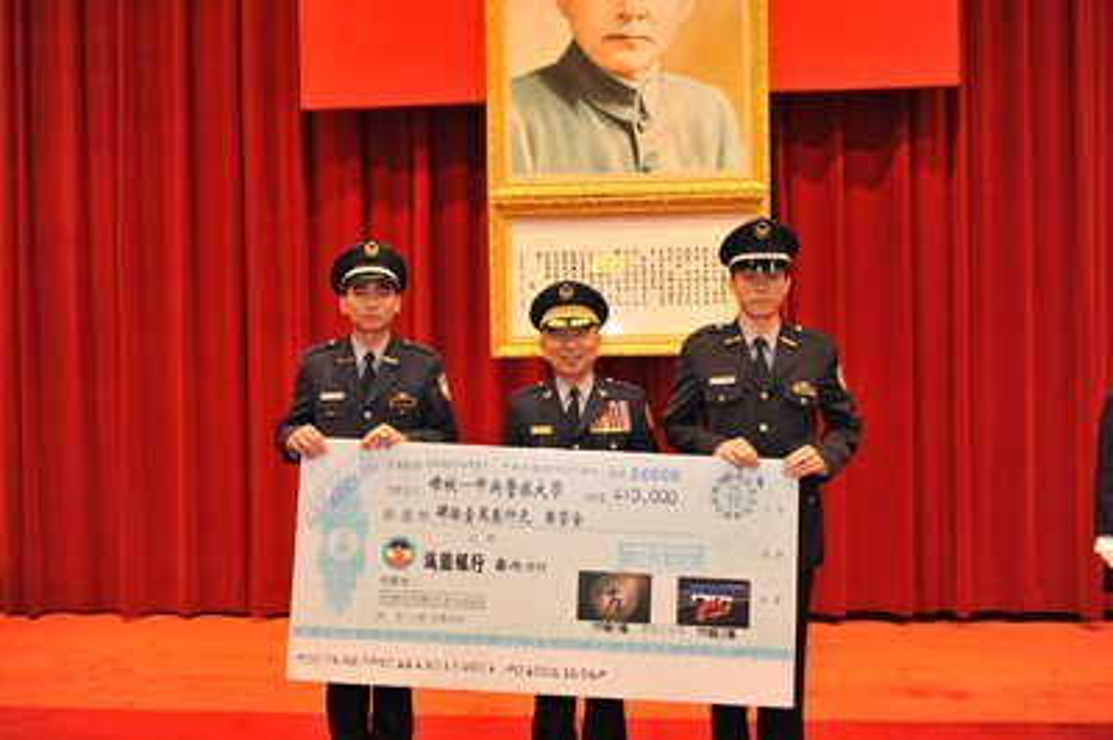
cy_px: 370
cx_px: 556
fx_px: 896
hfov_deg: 63.7
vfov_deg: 44.9
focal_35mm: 29
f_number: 4
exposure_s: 1/160
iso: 1600
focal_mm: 29
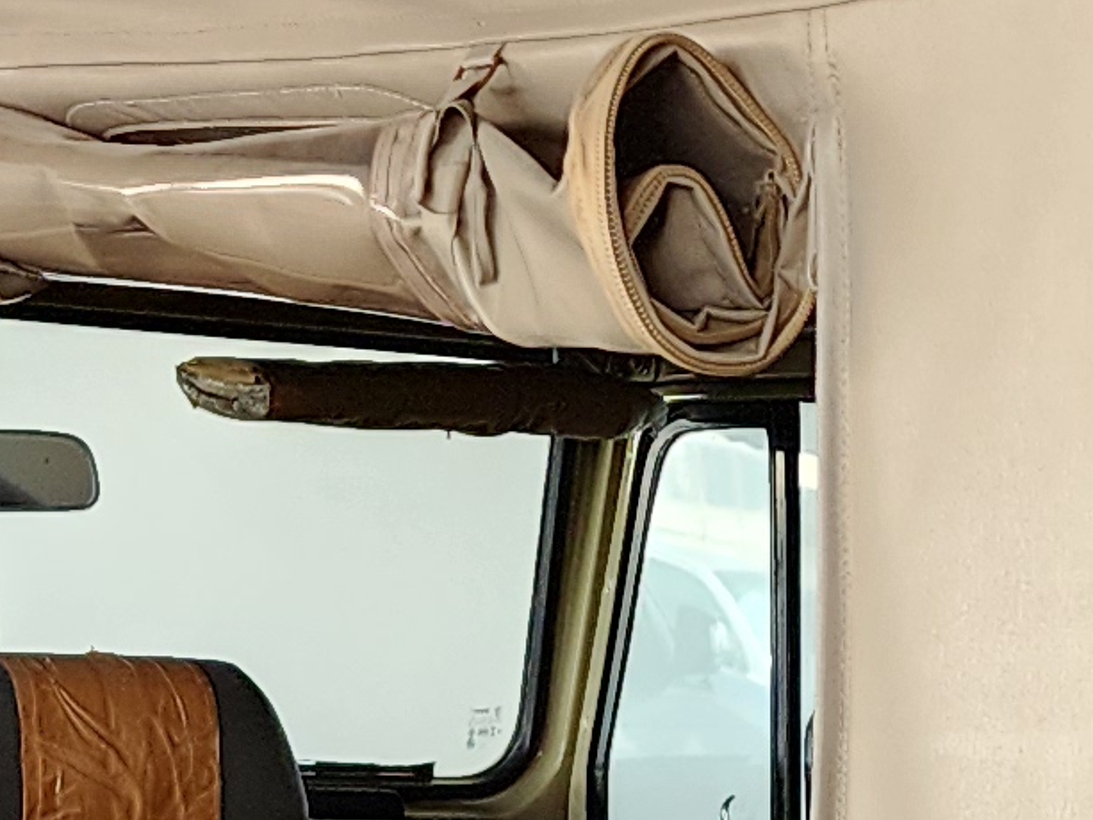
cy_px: 1579
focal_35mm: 150
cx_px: 1161
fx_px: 4737
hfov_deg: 12.9
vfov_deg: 9.3
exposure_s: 1/120
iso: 200
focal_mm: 6.4
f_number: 1.8
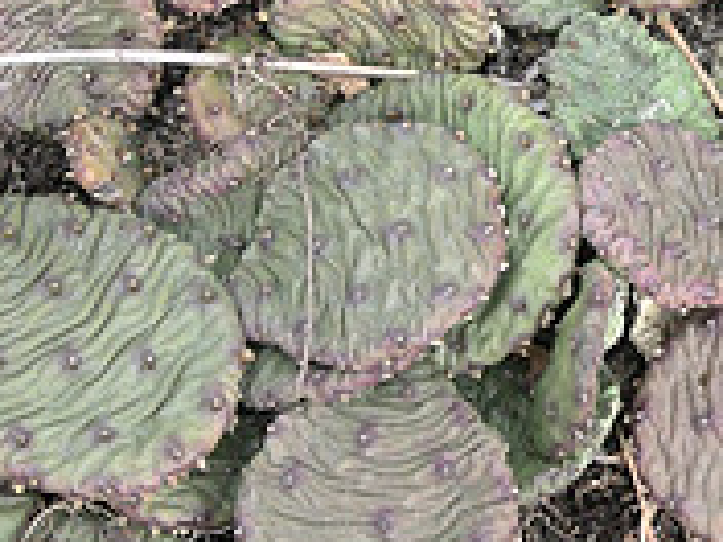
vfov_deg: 5.4
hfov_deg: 7.1
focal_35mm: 277
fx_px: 5786
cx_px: 550
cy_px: 80
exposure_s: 1/40.6
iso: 50
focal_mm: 13.7
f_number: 4.1
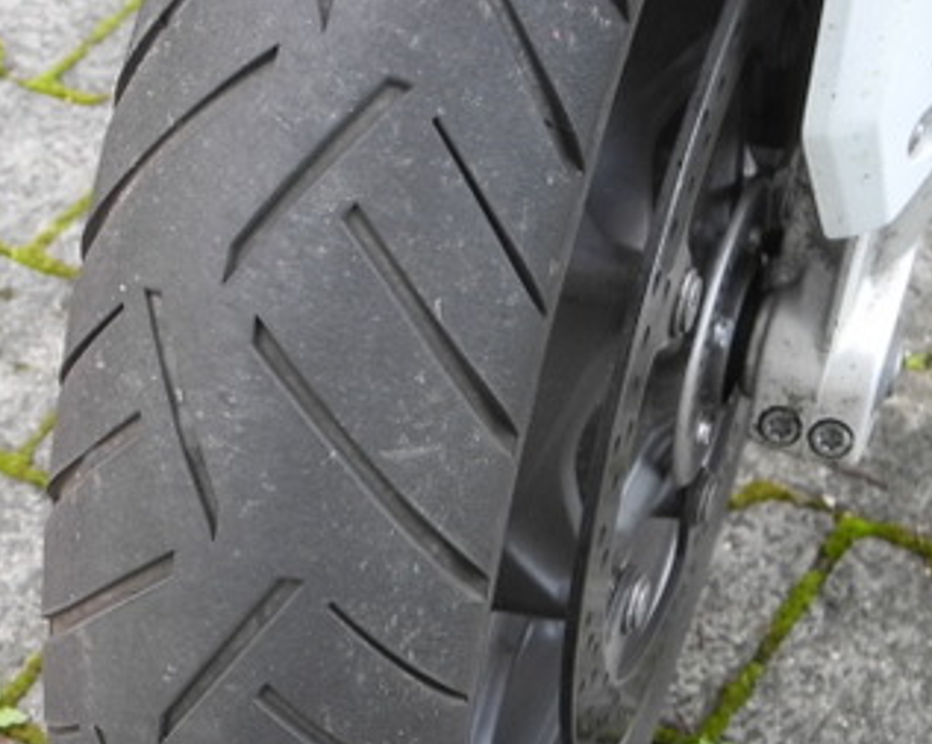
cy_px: 506
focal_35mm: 74
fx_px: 2039
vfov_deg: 20.6
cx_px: 300
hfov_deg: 25.6
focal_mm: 10.7
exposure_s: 1/412
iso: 400
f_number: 3.5
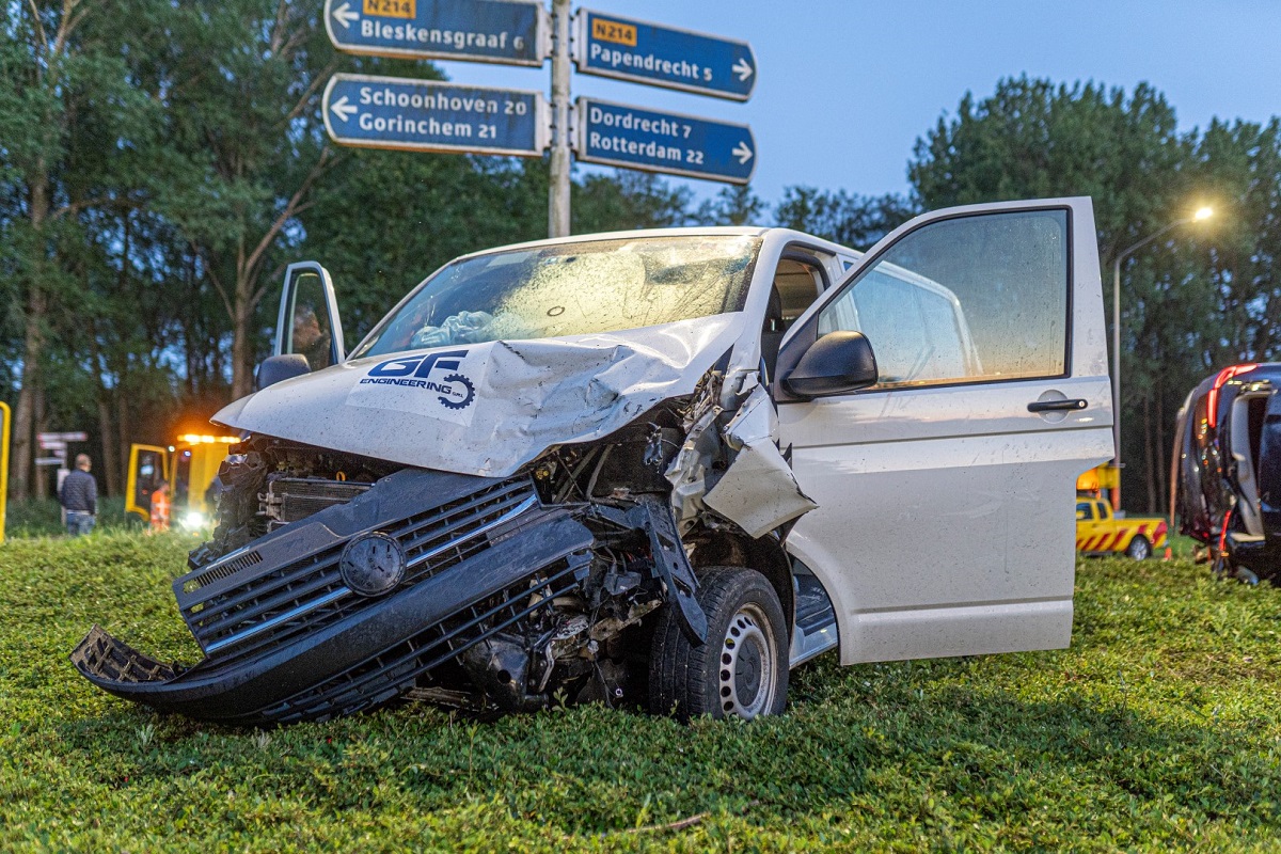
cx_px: 640
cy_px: 427
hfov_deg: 54.4
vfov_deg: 37.9
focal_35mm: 35
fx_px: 1245
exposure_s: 1/200
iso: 1600
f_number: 2
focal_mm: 35
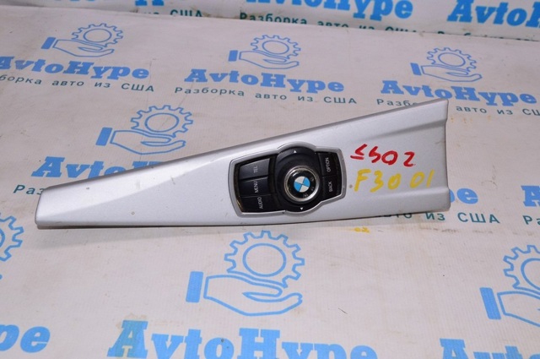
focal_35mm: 38
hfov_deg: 51.3
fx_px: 562
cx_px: 270
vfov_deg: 35.4
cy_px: 180
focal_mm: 25
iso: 1600
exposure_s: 1/200
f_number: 8
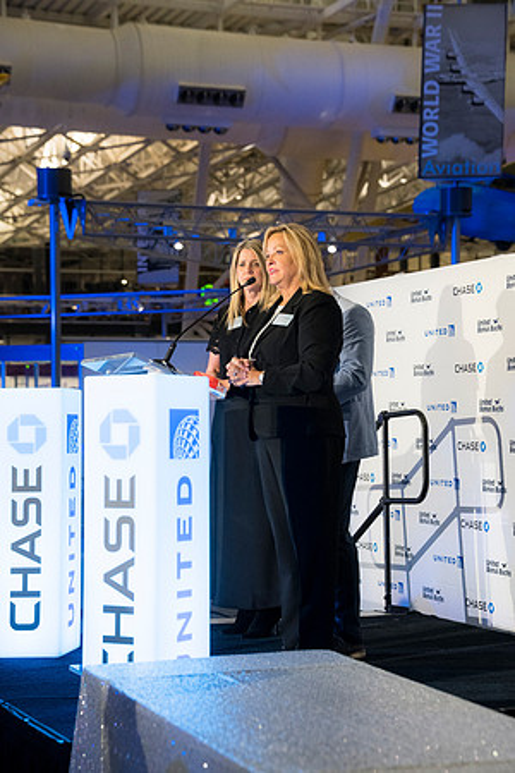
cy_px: 386
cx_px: 258
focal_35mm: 73
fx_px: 1566
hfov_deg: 18.7
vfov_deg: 27.7
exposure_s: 1/125
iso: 2800
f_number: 4
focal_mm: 73
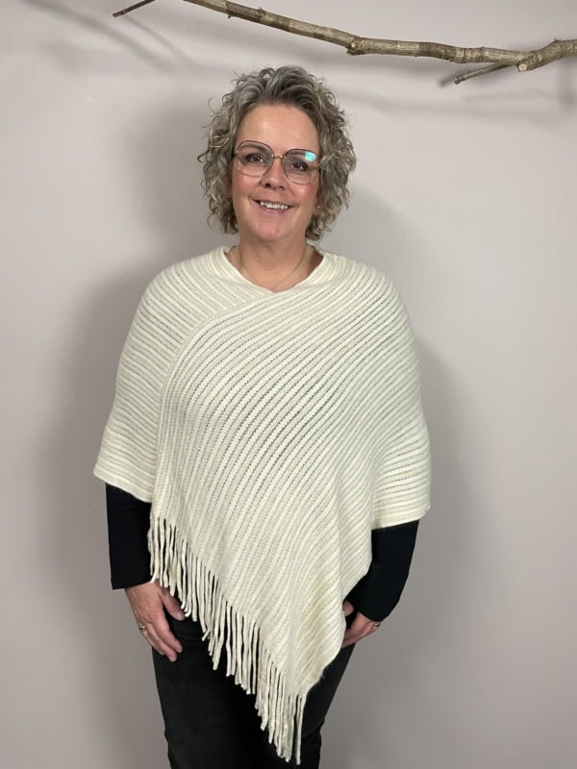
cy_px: 384
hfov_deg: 53.1
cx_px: 288
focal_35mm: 26
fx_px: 578
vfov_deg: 67.3
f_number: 1.6
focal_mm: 4.2
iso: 125
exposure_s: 1/50
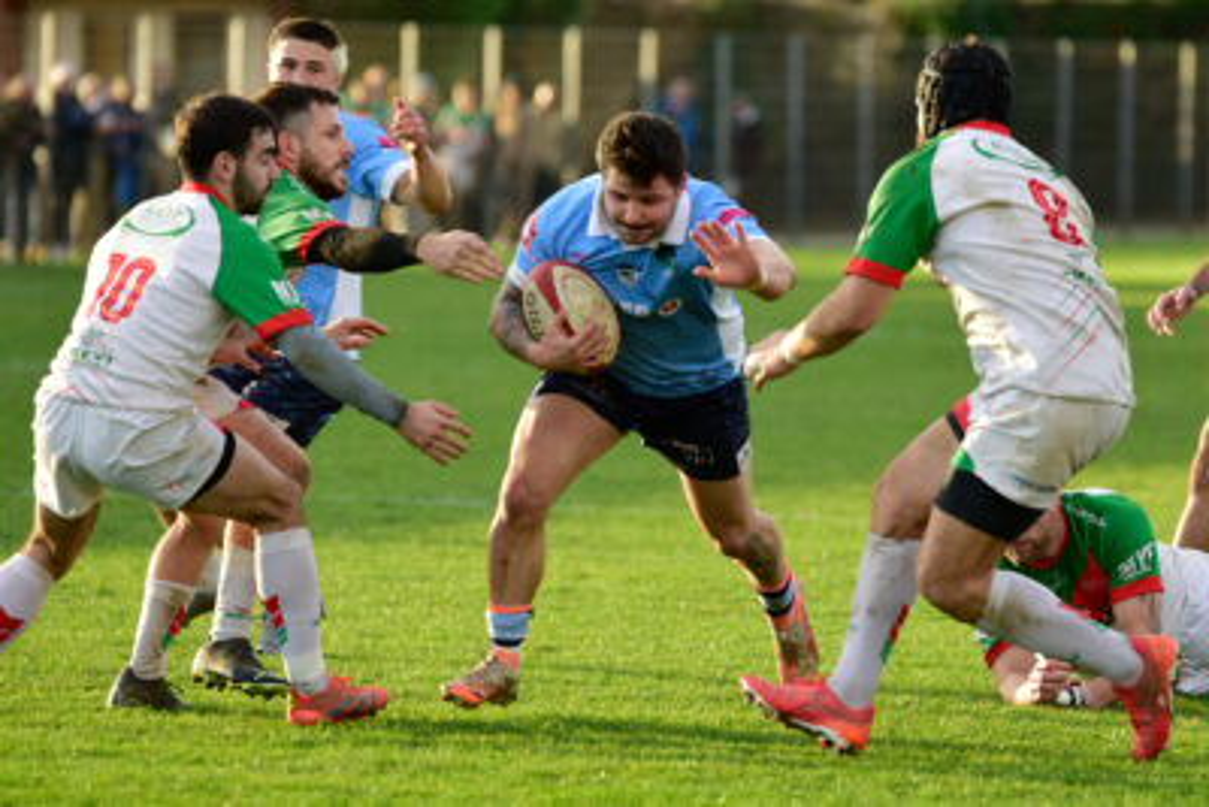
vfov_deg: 6.9
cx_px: 604
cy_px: 404
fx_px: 6719
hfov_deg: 10.3
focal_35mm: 200
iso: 360
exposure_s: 1/1000
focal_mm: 200
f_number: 3.2
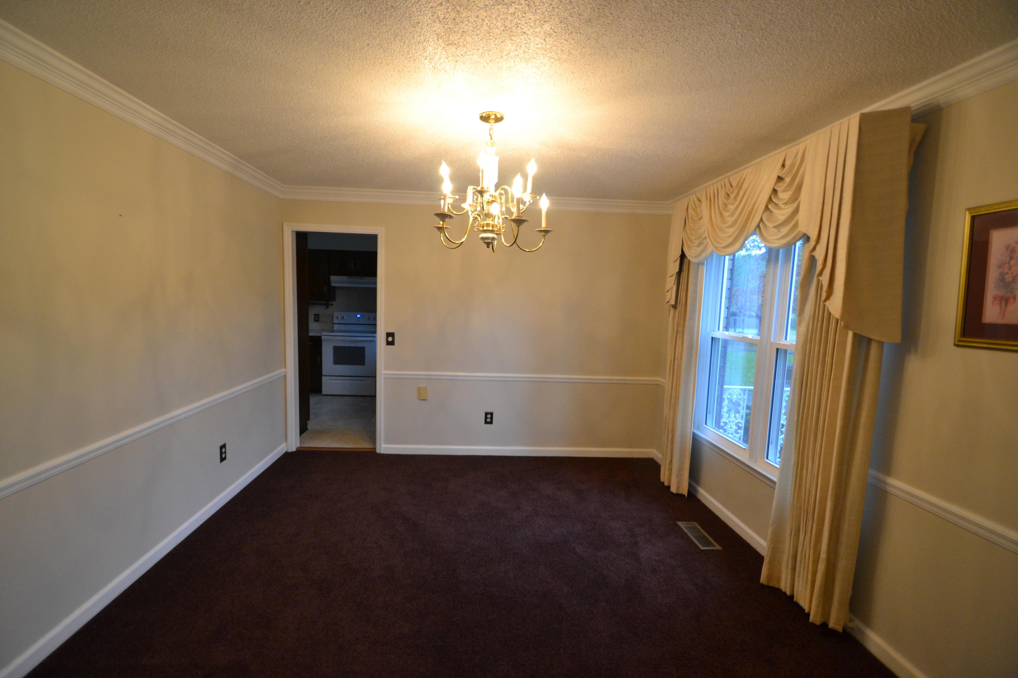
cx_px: 509
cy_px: 339
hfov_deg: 100.4
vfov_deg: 77.3
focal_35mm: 15
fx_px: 424
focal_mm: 10
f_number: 3.5
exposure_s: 1/60
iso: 1100
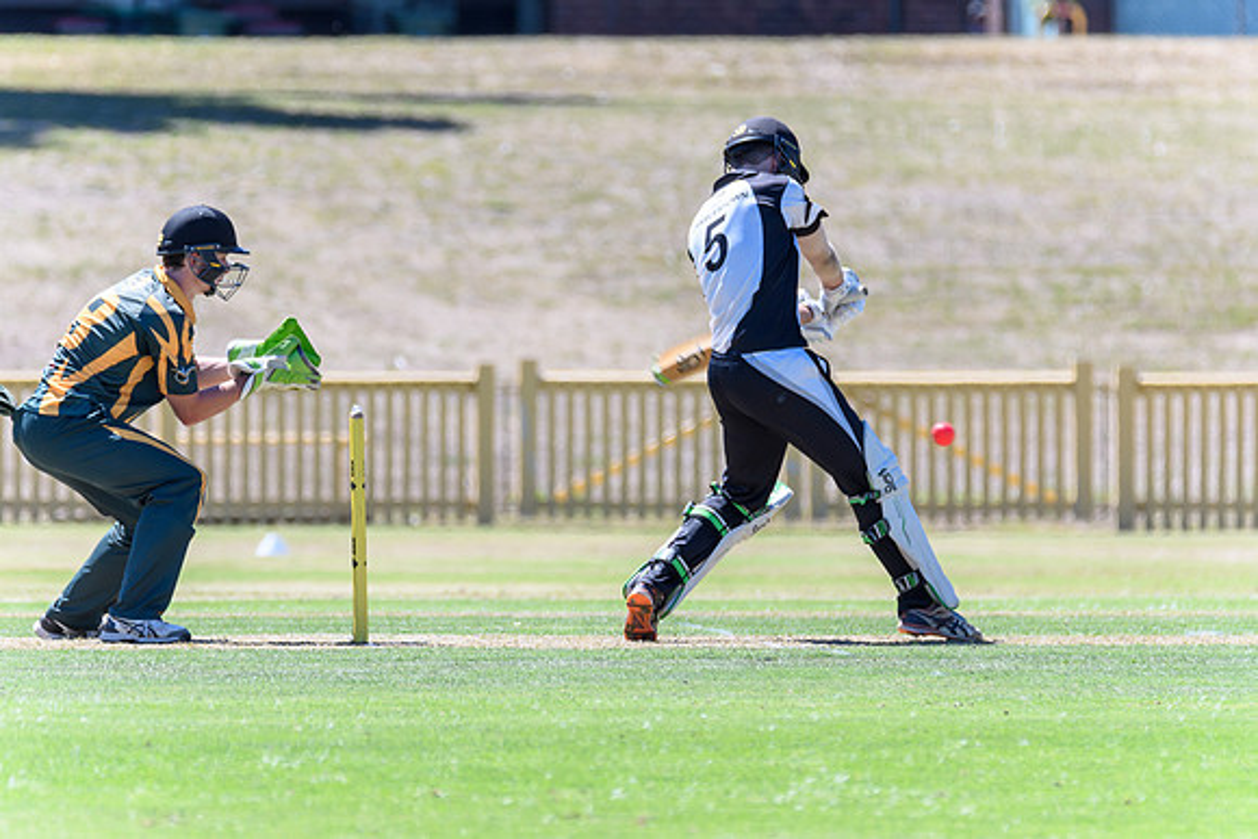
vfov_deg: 2.2
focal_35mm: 636
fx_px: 22220
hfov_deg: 3.2
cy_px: 420
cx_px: 629
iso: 400
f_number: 6
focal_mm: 420
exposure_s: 1/1000
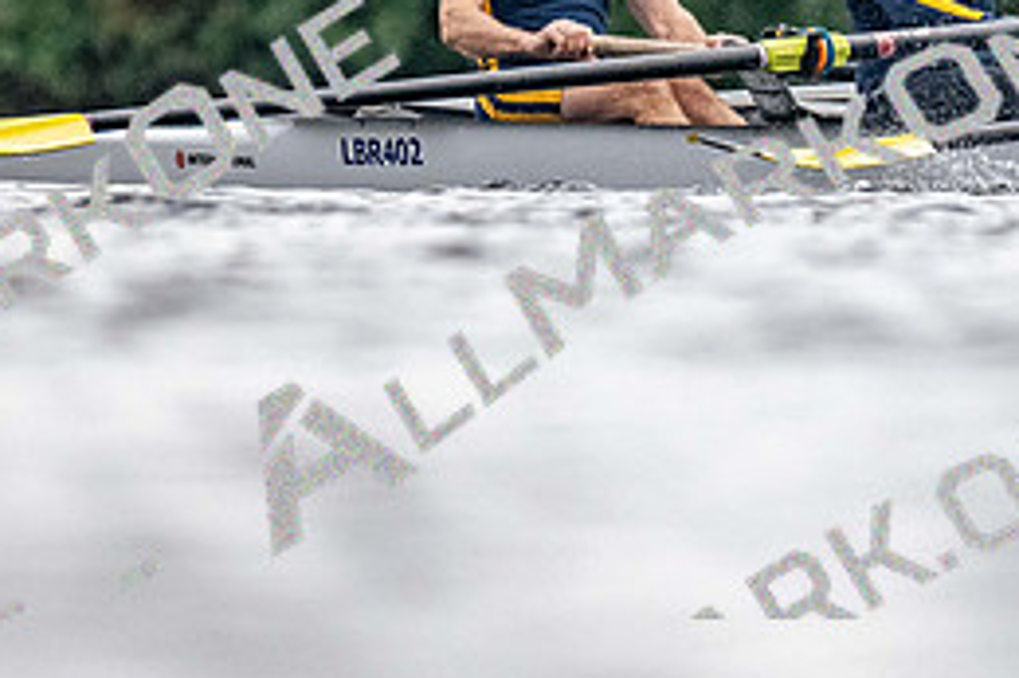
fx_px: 56856
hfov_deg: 1.0
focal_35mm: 2010
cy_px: -51
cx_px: 1050
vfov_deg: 0.7
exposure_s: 1/2500
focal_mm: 600
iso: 2800
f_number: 4
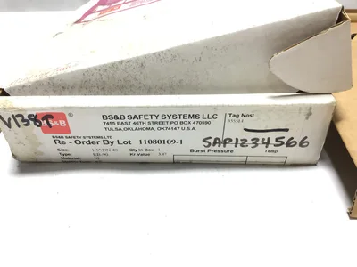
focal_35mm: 31
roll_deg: +0.7
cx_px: 178
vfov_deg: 45.4
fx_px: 320
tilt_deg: -34.0
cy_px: 134
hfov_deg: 58.4
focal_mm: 3.3
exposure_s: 1/120
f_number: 2.4
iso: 40
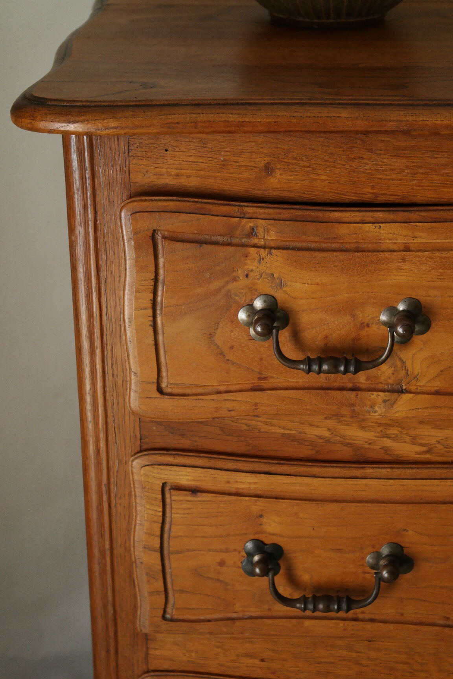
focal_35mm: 77
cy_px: 340
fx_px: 1453
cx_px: 226
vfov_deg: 26.3
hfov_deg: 17.7
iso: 800
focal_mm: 50
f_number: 5.6
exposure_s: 1/30
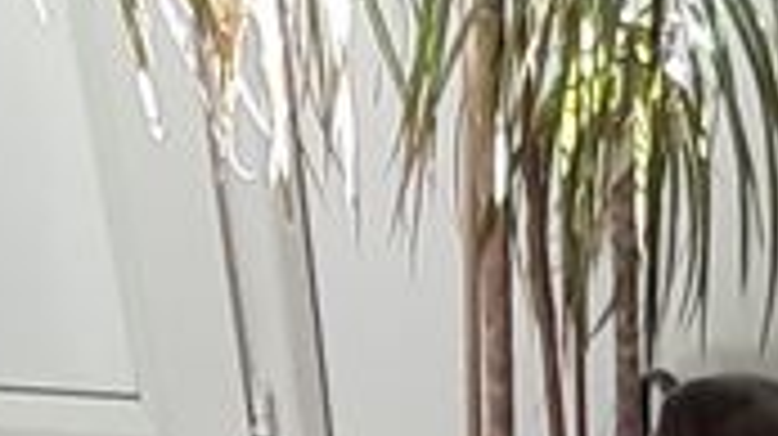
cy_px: 1443
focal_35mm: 82
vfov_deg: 9.7
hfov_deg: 24.5
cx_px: 814
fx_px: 1690
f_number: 2.2
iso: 64
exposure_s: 1/100
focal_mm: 1.13
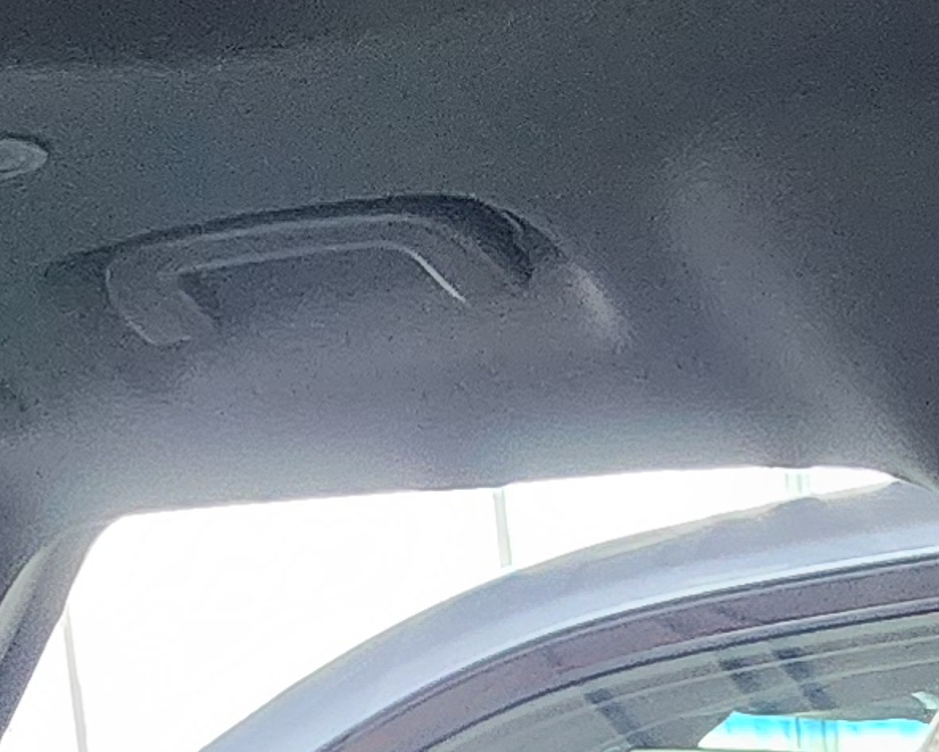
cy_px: 1879
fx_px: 4225
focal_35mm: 152
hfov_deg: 11.7
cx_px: 1710
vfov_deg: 9.0
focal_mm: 6.4
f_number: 1.8
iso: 800
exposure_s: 1/50
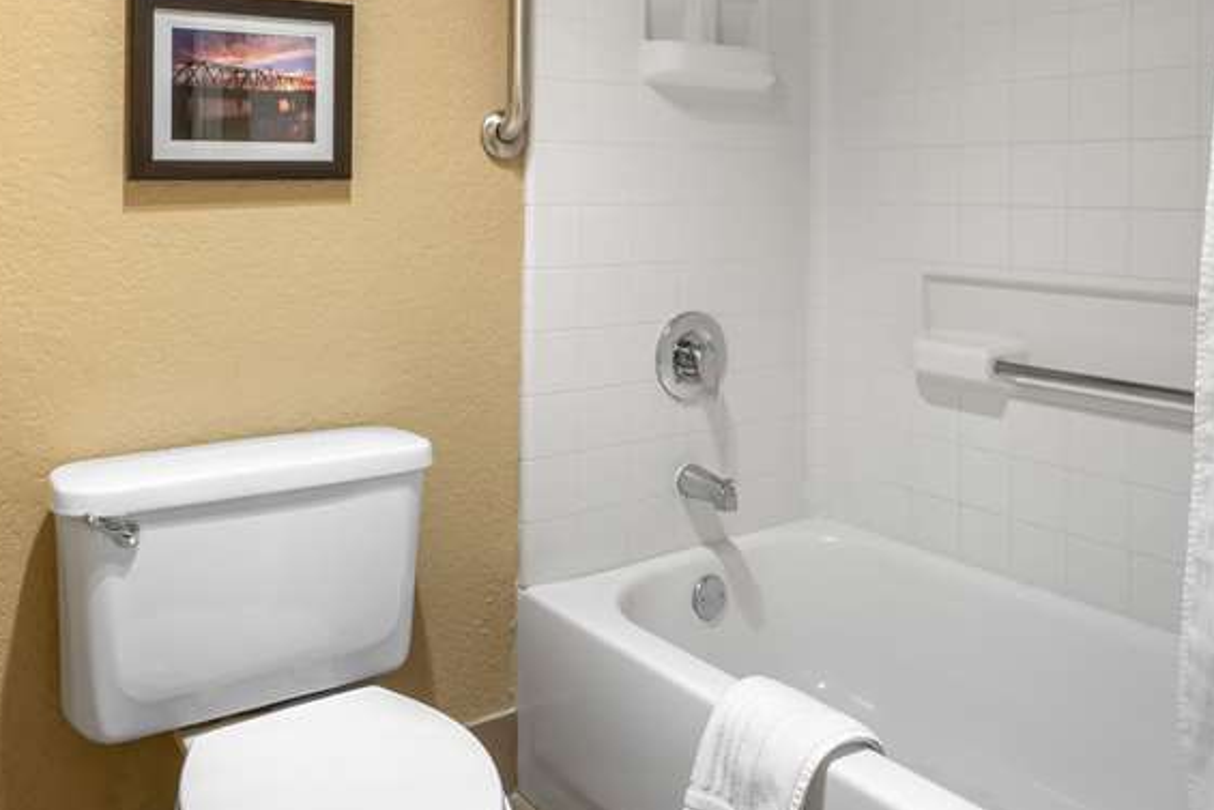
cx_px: 552
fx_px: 978
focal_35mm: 29
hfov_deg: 63.5
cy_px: 287
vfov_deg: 44.5
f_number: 11
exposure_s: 1/2.5
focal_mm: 16
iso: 160
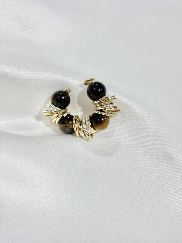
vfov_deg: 36.8
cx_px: 91
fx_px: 365
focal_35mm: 52
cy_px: 122
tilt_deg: -38.3
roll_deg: +1.7
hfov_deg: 28.0
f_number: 1.6
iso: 32
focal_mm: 5.96
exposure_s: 1/218
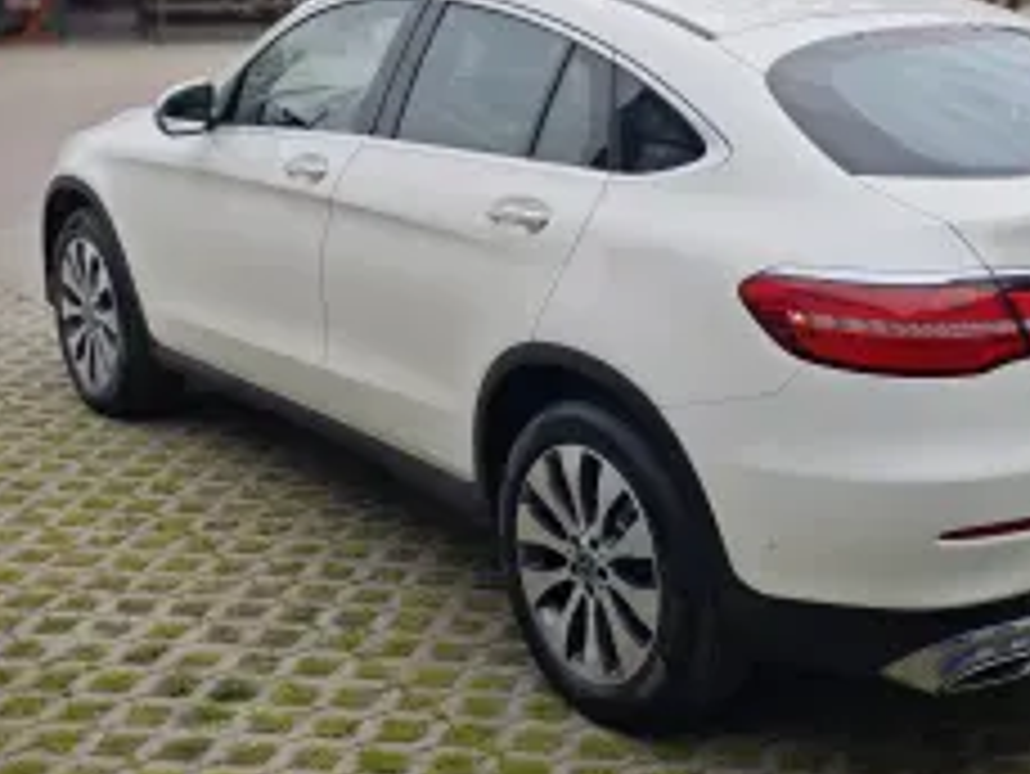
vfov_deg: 26.5
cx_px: 706
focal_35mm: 55
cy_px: 315
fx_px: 1637
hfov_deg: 34.5
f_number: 1.4
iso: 50
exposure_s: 1/2118
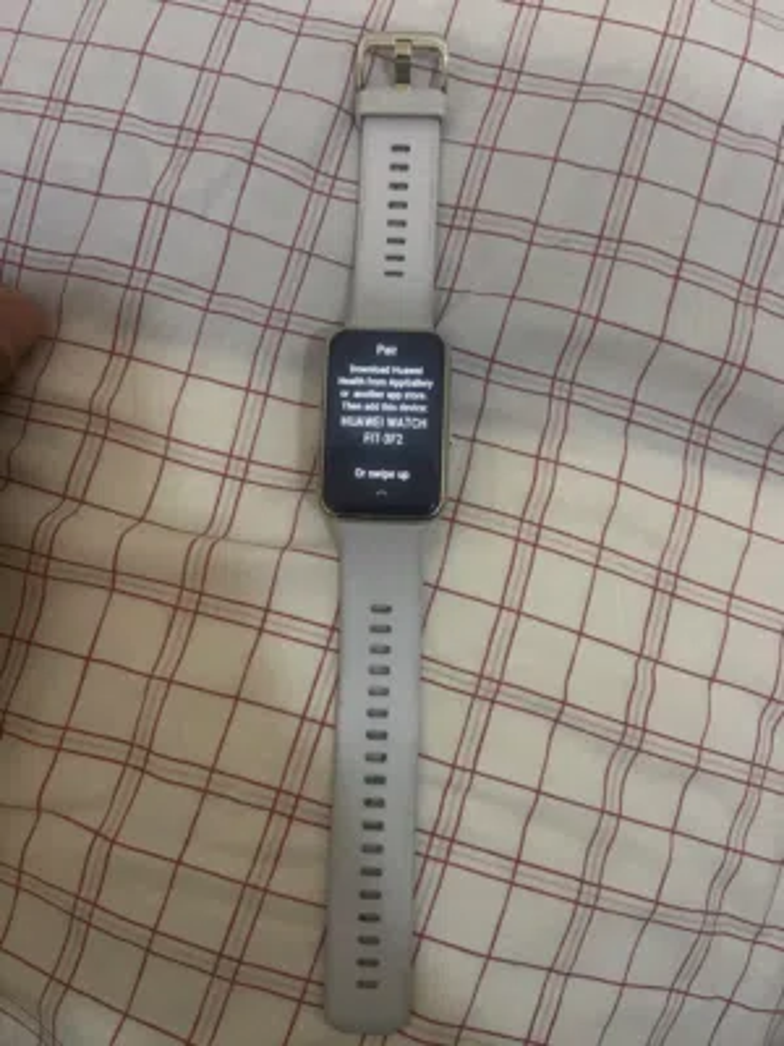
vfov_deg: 67.3
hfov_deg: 53.1
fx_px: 785
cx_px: 392
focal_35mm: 26
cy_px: 523
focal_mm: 4.25
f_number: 1.8
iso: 640
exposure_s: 1/34
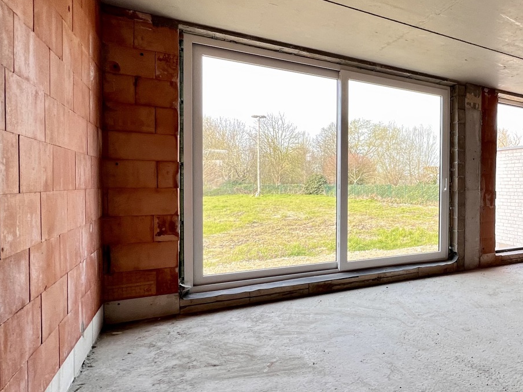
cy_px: 193
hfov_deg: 65.2
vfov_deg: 58.9
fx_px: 347
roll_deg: -0.3
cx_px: 440
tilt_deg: -0.2
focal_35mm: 23
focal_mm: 1.57
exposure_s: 1/99
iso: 50
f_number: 1.8
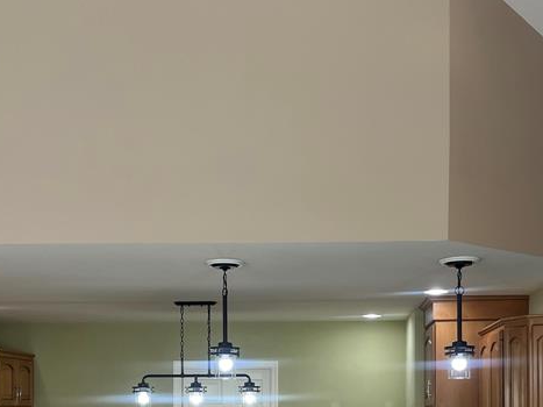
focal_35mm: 57
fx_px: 894
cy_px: 407
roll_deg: -0.4
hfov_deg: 33.8
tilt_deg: +0.5
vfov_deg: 24.5
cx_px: 283
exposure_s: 1/120
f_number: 1.6
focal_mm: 5.1
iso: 80
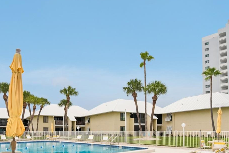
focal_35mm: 28
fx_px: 178
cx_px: 101
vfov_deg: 43.4
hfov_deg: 65.3
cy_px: 130
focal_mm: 16
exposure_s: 1/2500
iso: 400
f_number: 8
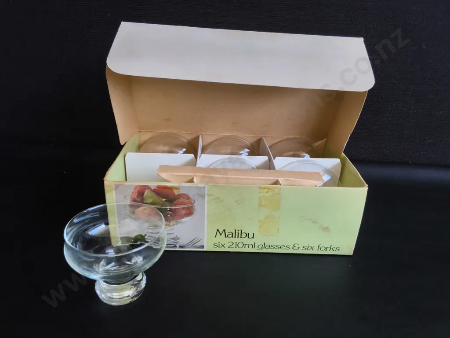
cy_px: 169
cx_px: 225
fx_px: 351
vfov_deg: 51.4
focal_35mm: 27
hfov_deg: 65.3
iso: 40
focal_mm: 2.87
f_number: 2
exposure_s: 1/100
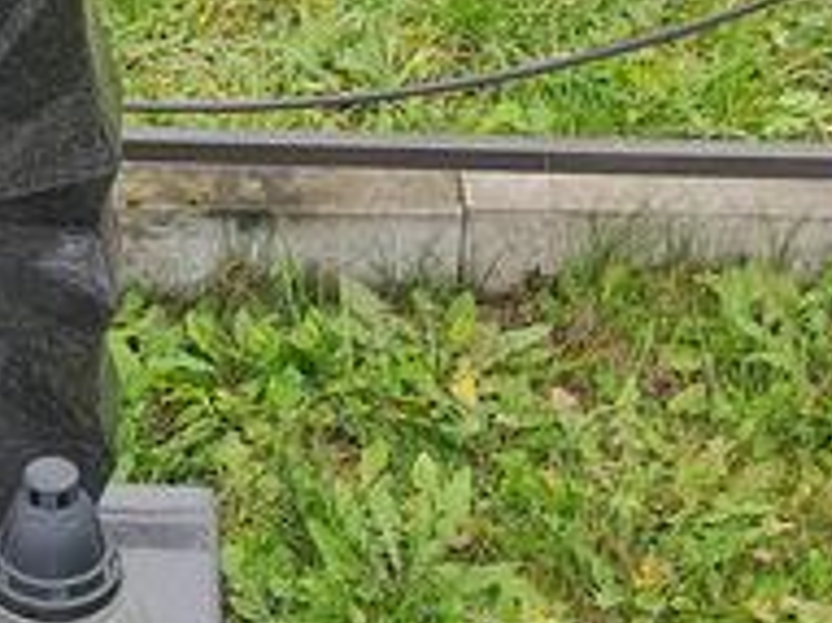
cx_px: -152
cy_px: 240
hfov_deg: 17.3
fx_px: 2618
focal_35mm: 109
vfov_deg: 13.6
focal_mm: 4.74
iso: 100
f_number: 1.79
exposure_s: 1/154
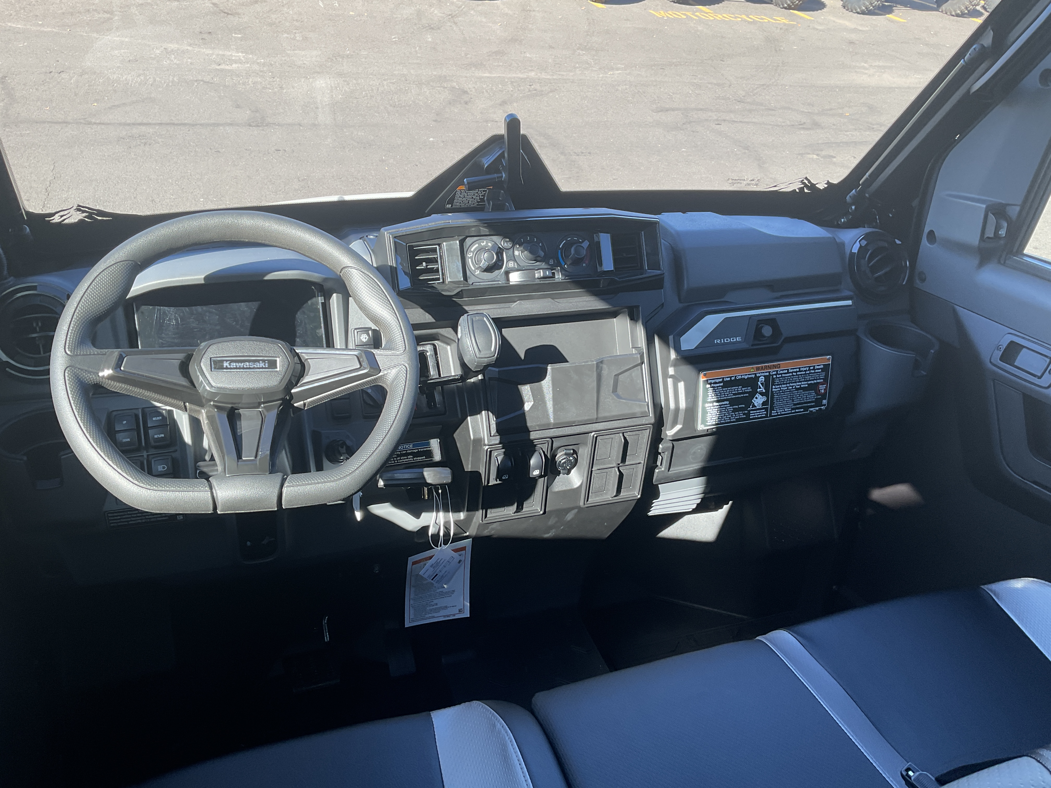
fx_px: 880
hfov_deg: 61.7
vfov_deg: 48.2
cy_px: 394
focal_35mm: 29
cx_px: 526
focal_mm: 3
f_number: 1.8
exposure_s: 1/138
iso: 16
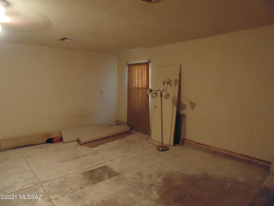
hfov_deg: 76.4
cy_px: 103
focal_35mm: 22
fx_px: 174
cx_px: 137
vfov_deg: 61.1
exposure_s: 1/8
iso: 400
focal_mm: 4
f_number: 3.1
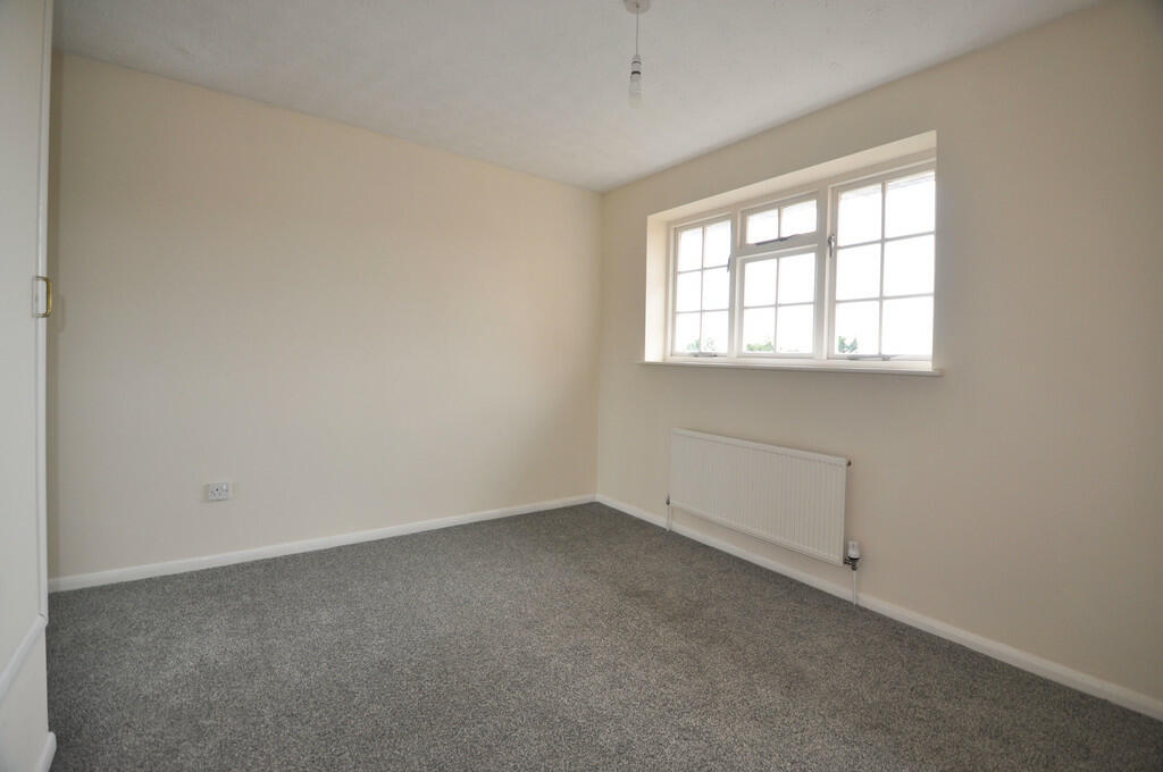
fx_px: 484
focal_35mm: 15
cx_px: 582
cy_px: 386
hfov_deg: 100.5
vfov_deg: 77.2
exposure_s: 1/200
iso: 250
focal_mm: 10
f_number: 3.5
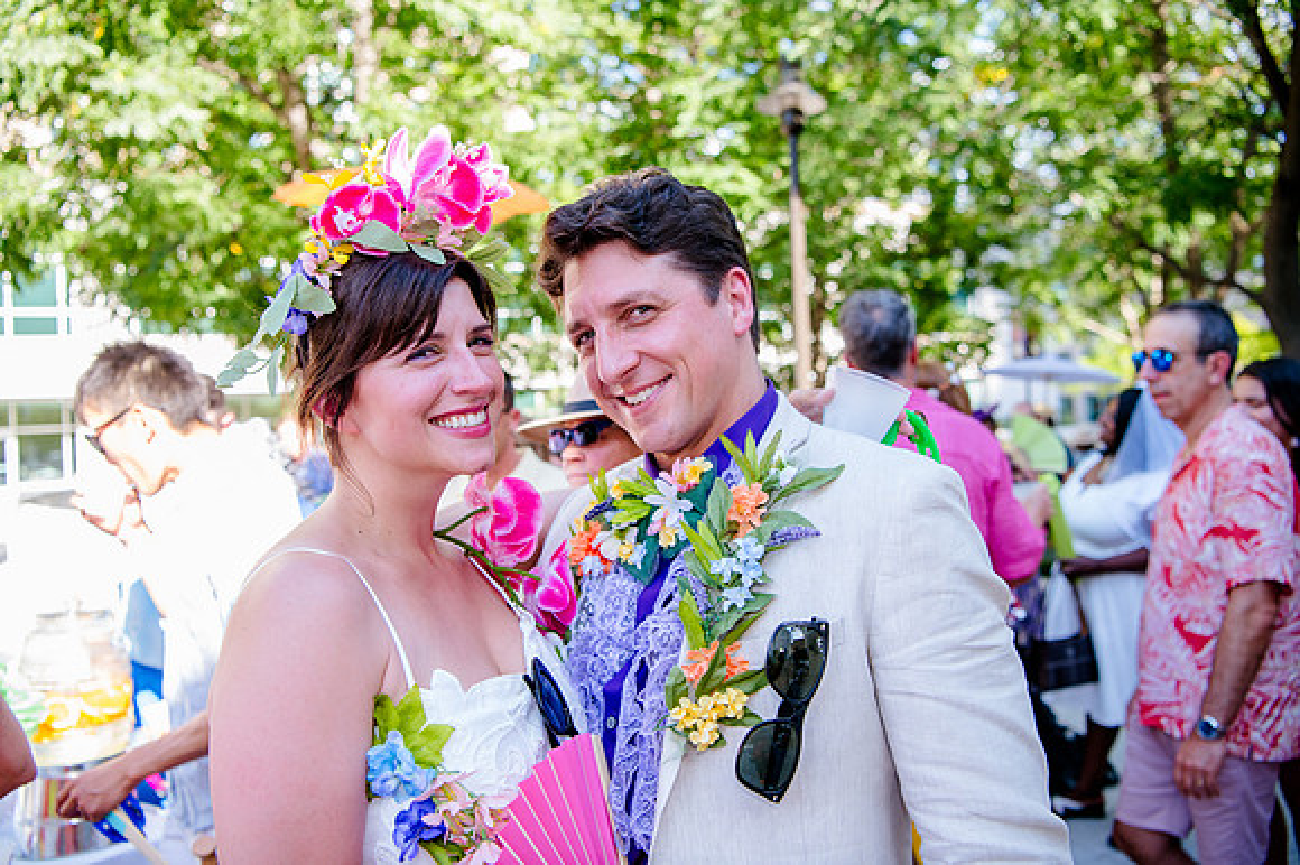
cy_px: 432
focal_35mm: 31
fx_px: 1119
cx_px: 650
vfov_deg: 42.3
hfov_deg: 60.3
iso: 200
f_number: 3.5
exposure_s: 1/200
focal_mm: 31
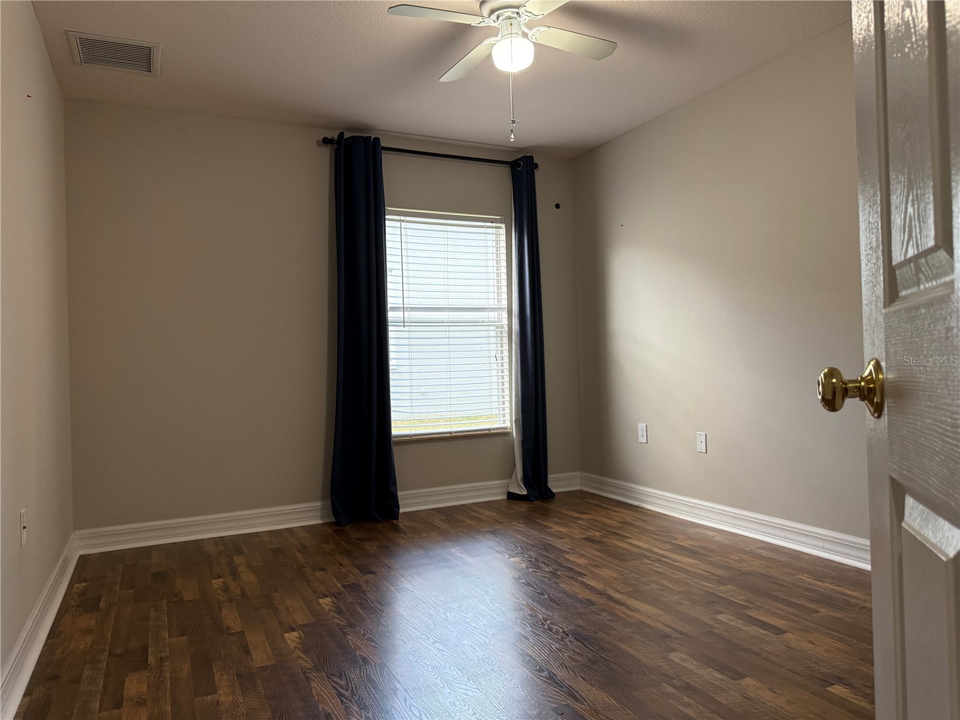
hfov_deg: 71.6
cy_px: 360
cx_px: 480
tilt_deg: +1.4
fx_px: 666
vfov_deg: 56.8
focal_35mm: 24
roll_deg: +2.0
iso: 320
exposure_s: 1/120
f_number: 1.78
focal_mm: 6.76
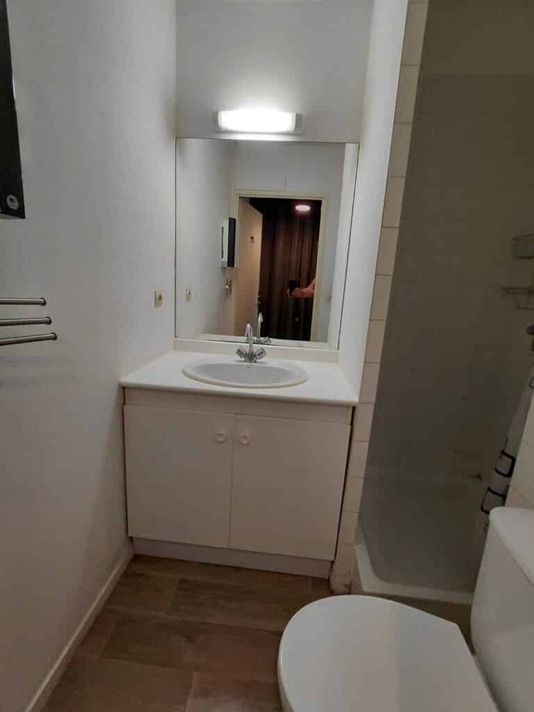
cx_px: 267
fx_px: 329
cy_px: 356
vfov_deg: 94.5
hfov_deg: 78.1
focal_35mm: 16
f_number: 2.2
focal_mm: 1.64
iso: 100
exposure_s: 1/50
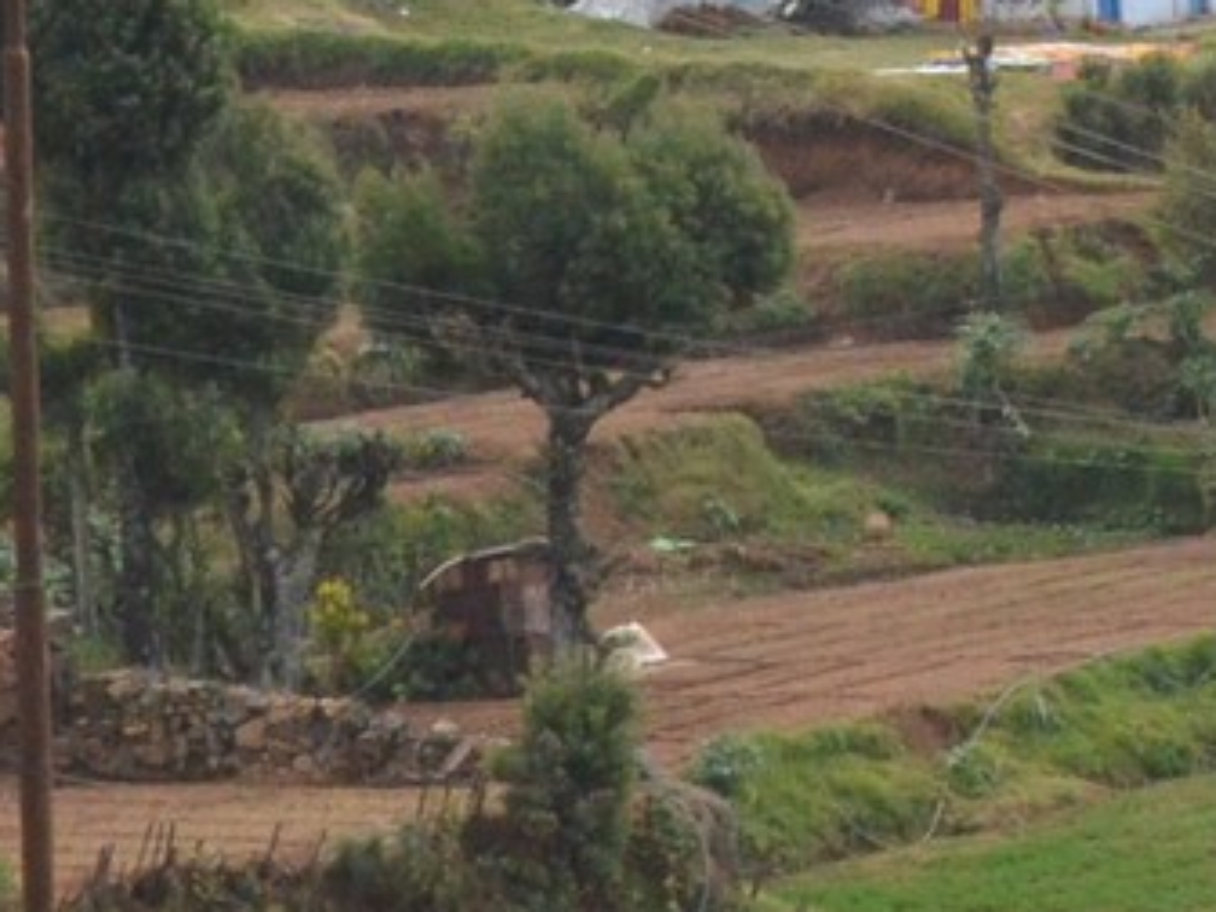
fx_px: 8677
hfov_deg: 7.6
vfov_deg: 5.8
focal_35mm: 247
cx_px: 2707
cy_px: -1296
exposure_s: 1/5000
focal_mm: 30
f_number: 8
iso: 2000
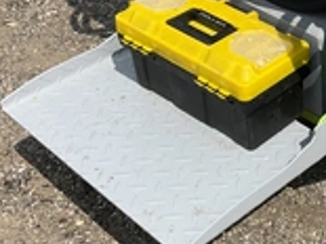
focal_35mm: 75
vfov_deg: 19.6
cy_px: 84
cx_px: 343
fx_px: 706
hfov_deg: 24.5
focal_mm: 3
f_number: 1.8
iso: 25
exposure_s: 1/2320
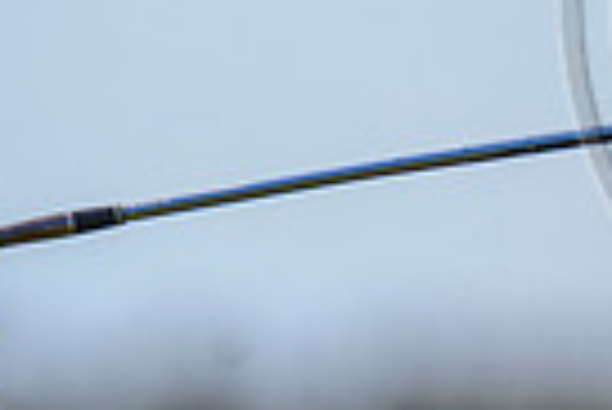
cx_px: 1022
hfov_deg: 1.2
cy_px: -11
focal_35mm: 1701
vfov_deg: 0.8
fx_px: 28947
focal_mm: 400
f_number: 4.5
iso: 500
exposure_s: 1/2000
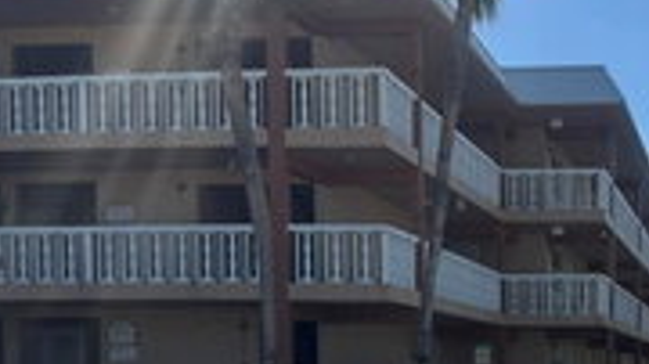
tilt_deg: -3.0
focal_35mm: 62
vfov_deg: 18.4
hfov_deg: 31.9
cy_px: 436
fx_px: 1066
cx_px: 611
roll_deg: -0.4
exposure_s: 1/7092
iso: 80
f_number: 1.78
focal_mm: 6.76
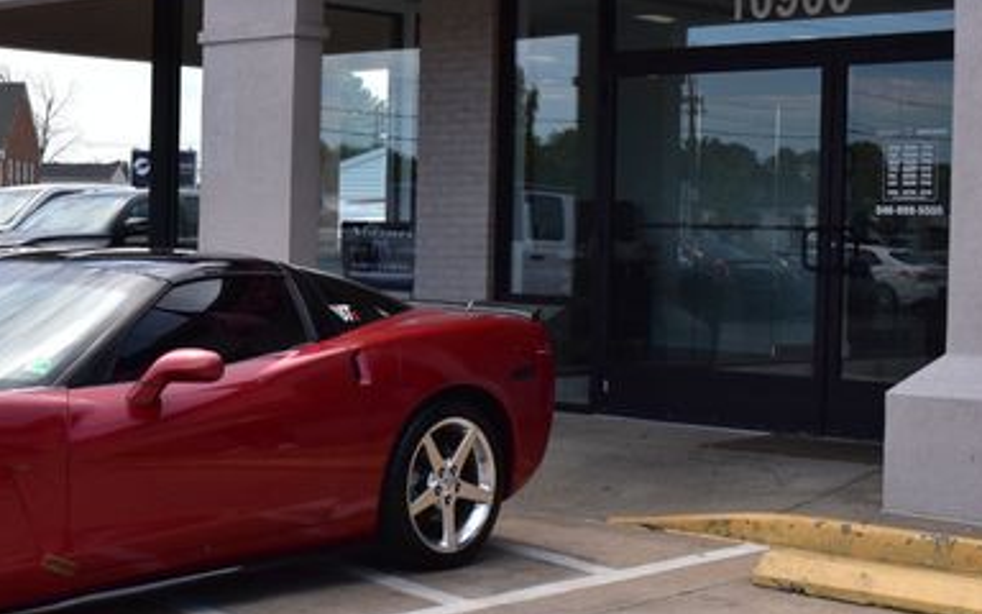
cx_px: 197
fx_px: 1843
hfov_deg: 29.2
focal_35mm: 69
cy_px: 271
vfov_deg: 18.9
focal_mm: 27
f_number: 11
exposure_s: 1/500
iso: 400
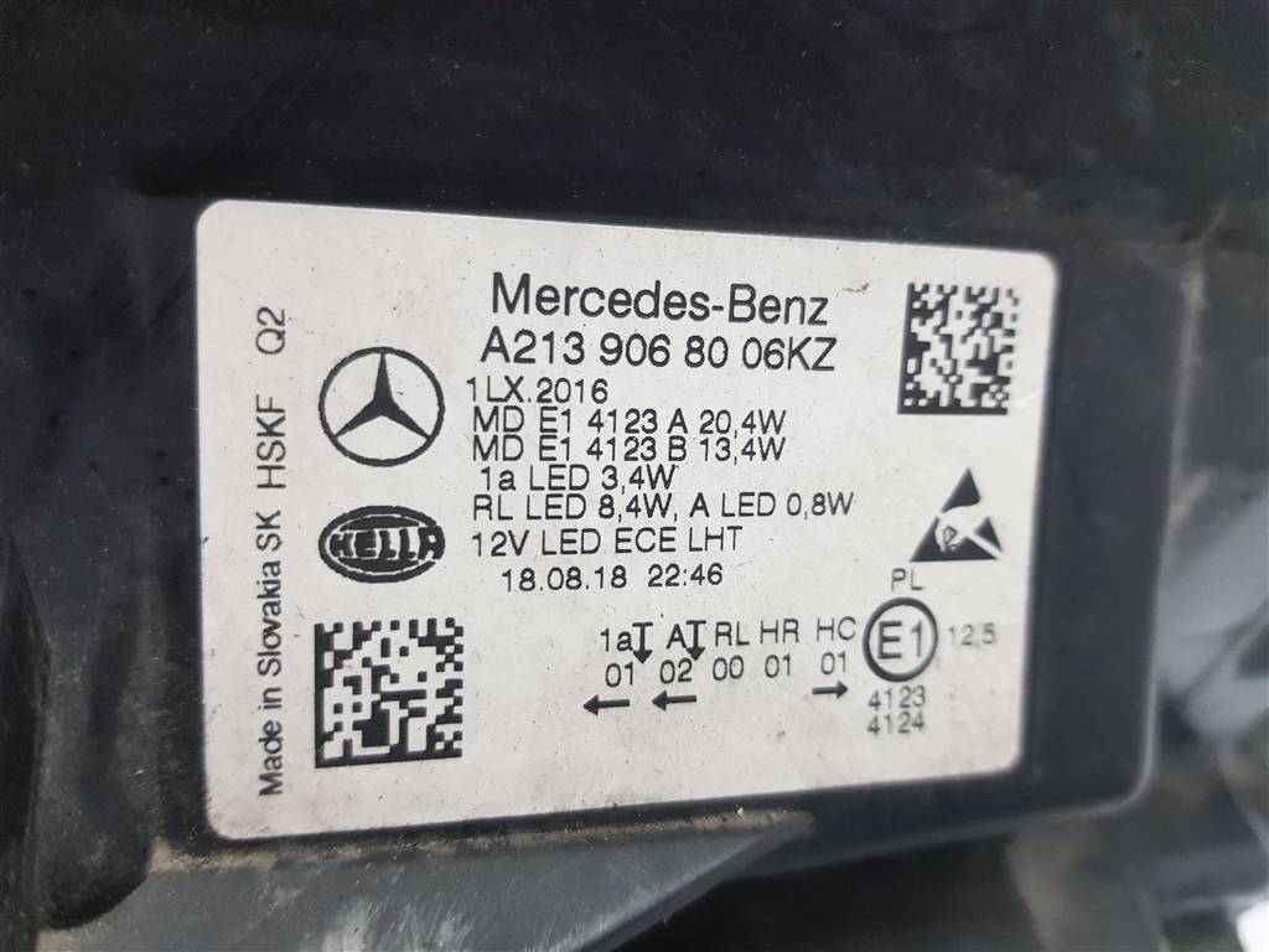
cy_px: 476
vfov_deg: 53.1
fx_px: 953
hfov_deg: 67.3
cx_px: 634
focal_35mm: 26
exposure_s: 1/100
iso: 320
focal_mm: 4.2
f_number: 1.7
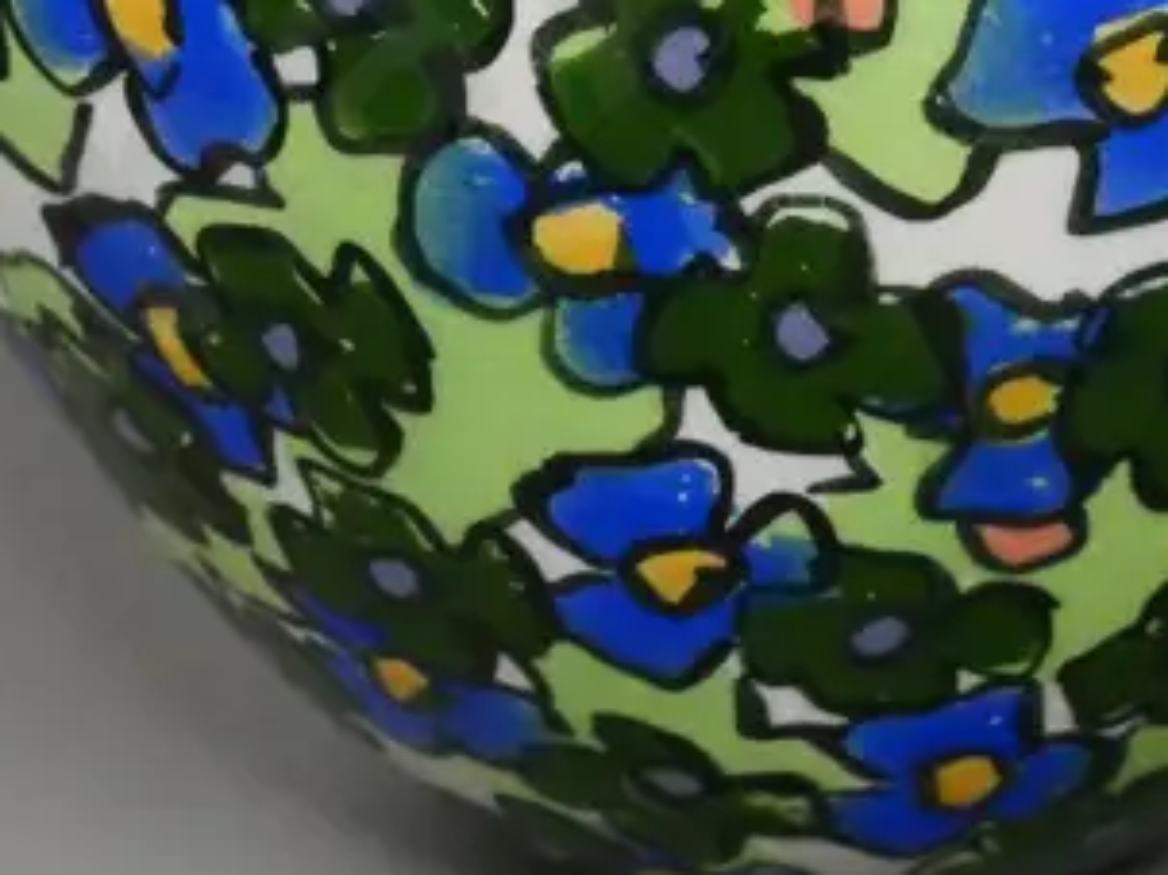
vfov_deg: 7.2
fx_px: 6847
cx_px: 833
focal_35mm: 203
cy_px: -278
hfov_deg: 9.7
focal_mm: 30
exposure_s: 1/100
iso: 3200
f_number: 5
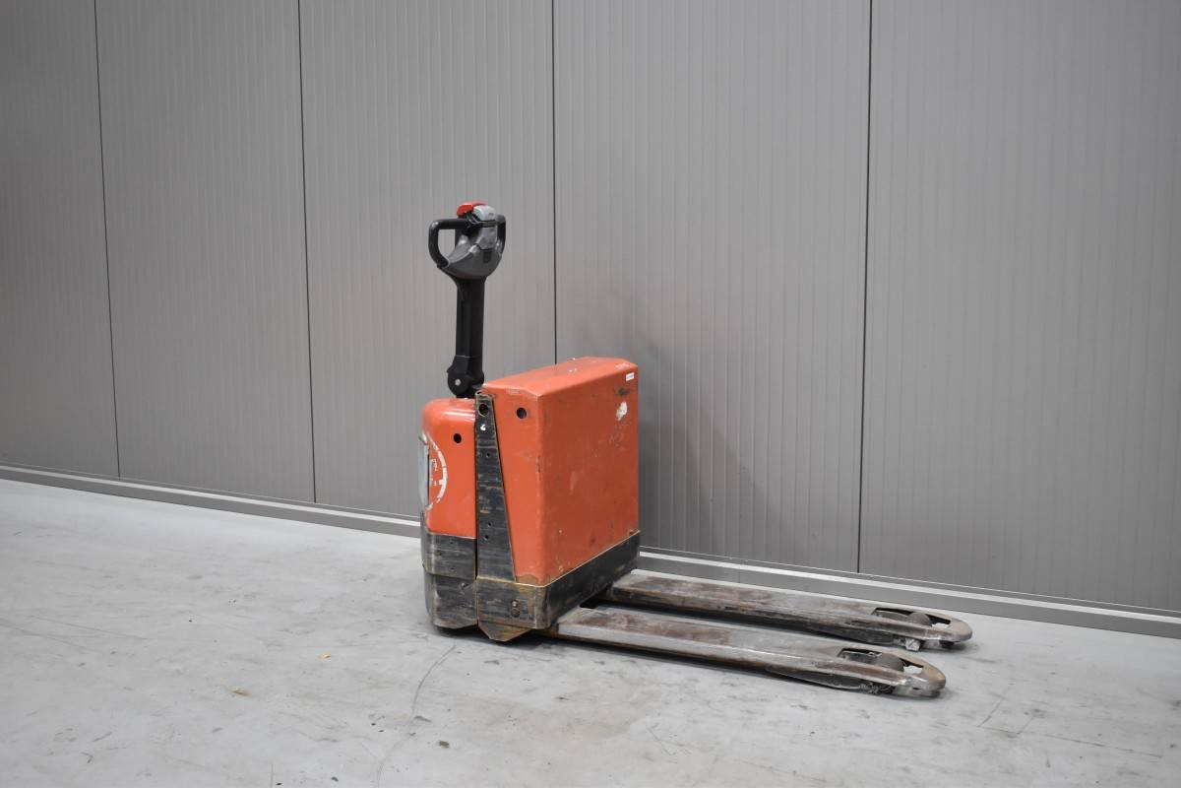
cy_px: 394
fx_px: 1230
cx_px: 590
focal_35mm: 38
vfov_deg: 35.5
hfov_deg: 51.3
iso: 1250
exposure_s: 1/60
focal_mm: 25
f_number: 4.5
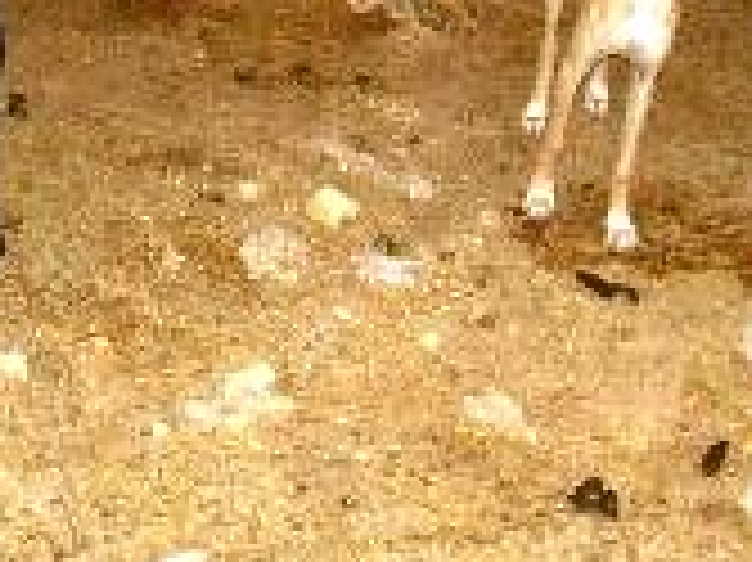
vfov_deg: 14.3
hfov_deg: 19.1
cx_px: 167
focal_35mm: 102
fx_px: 2214
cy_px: -4
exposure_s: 1/60
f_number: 2.8
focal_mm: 6.3
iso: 200
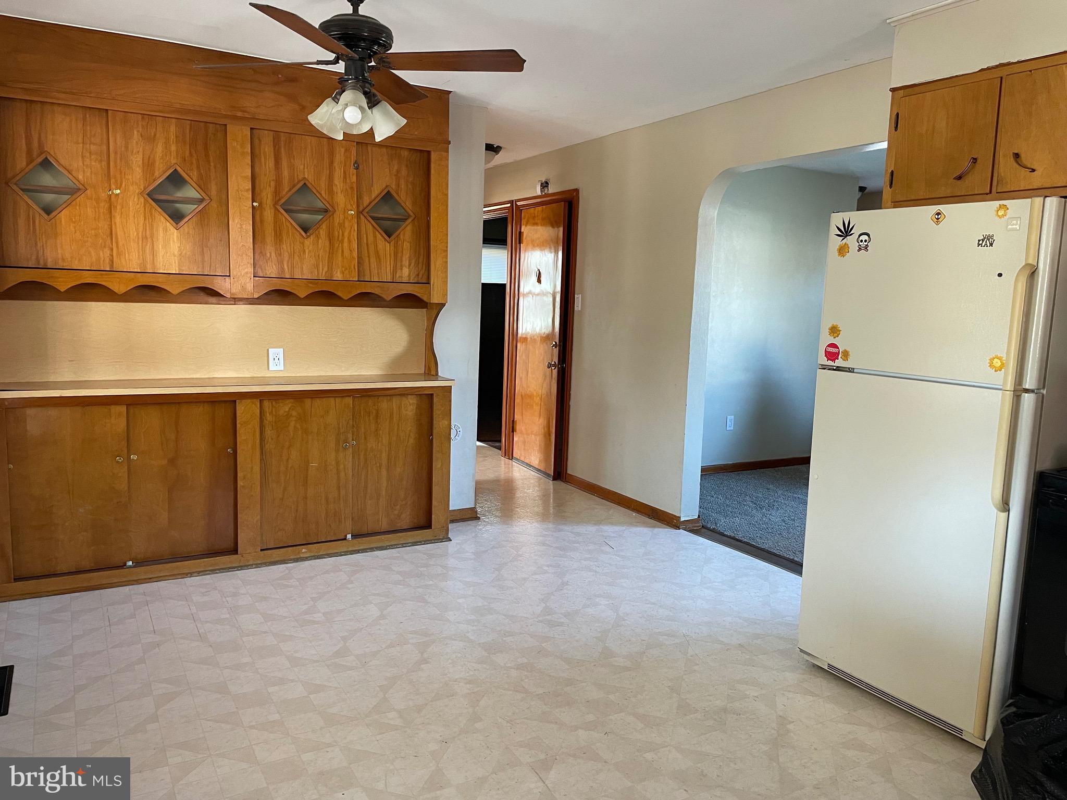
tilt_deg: -6.8
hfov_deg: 67.3
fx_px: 801
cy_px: 400
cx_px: 534
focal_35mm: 26
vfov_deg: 53.1
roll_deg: -1.7
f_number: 1.6
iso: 200
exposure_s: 1/60
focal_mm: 4.2
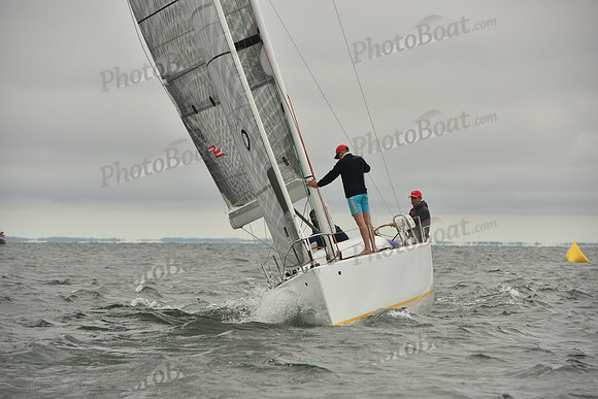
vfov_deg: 6.9
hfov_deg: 10.3
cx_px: 299
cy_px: 200
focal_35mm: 200
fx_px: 3323
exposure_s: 1/800
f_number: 9
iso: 320
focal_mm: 200
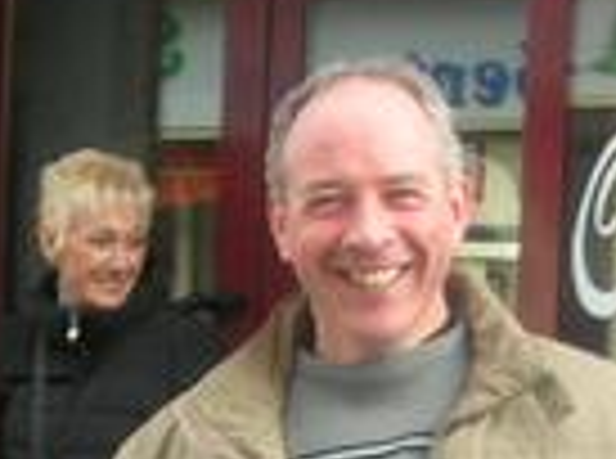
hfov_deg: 12.1
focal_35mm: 164
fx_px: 2911
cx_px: 414
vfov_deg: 8.8
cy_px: 724
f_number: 2.8
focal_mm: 5.8
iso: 50
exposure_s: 1/81.6
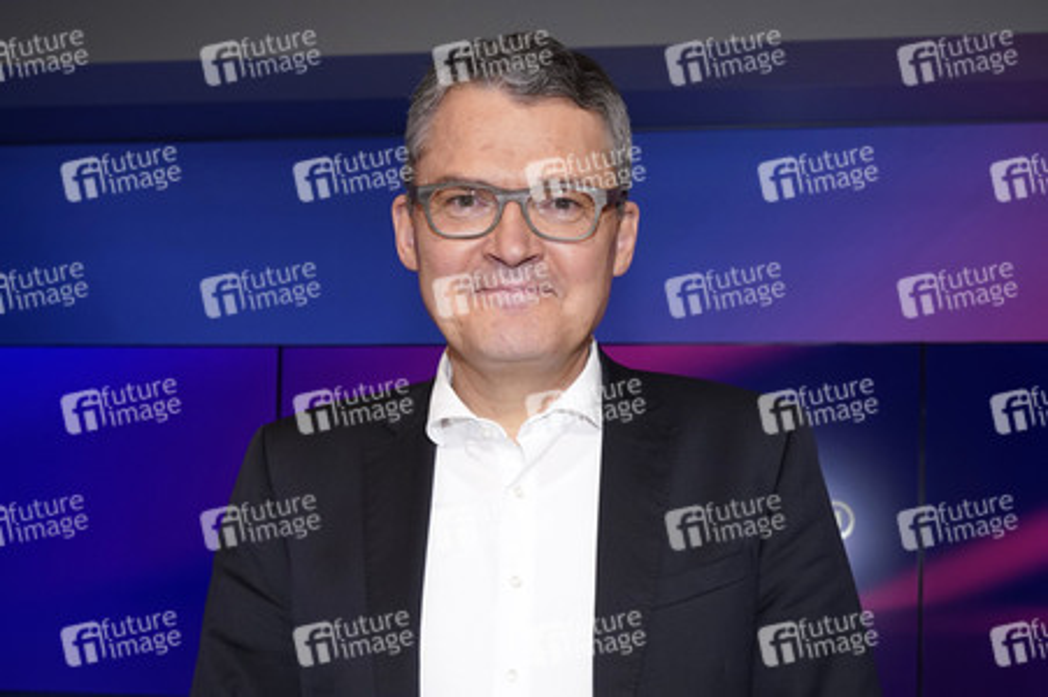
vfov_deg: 44.9
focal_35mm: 29
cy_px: 348
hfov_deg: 63.7
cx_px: 524
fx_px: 844
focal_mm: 29
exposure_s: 1/160
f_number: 5
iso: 1600
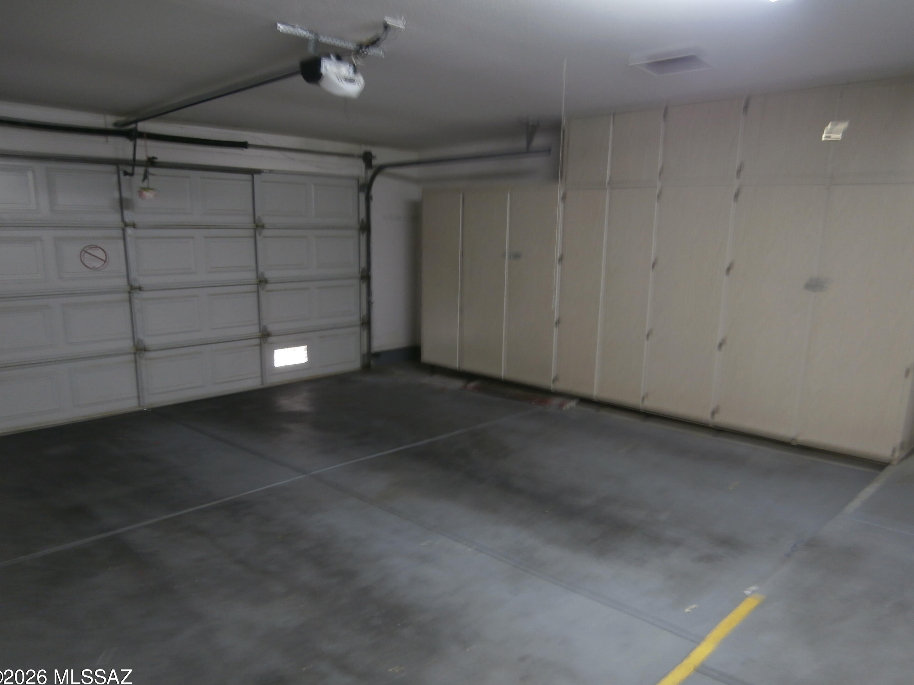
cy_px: 353
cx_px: 462
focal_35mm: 25
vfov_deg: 54.9
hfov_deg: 69.4
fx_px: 660
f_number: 3
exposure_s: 1/4
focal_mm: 4.2
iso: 100
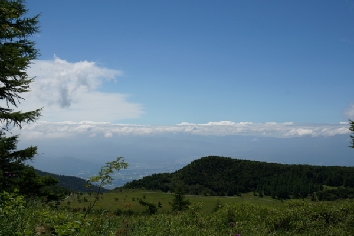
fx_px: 442
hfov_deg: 43.6
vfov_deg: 29.8
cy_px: 118
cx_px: 177
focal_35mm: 45
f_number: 9
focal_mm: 30
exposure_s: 1/400
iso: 100
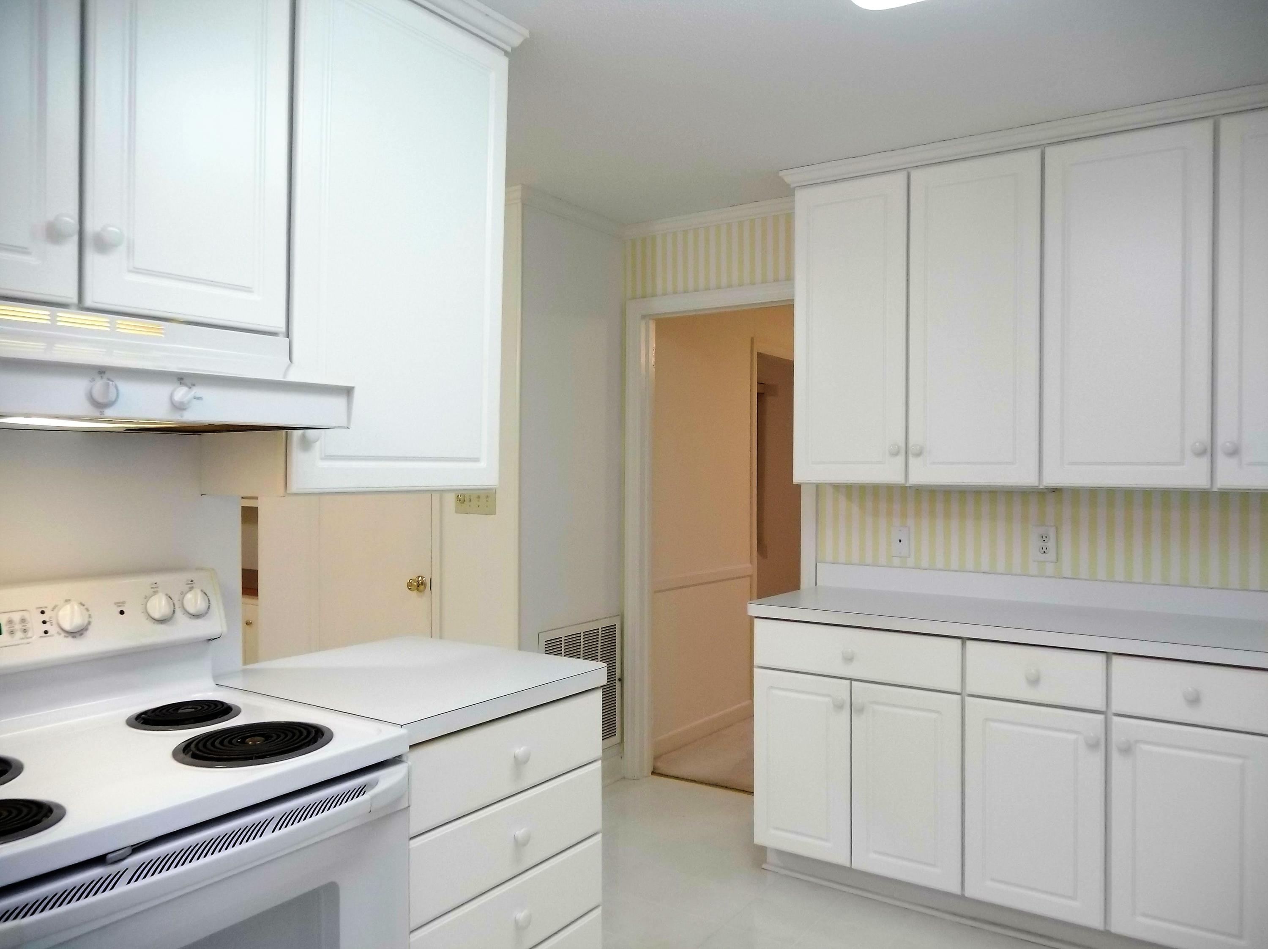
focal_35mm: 25
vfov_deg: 54.8
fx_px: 915
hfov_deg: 69.4
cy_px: 474
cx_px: 634
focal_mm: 4.5
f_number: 3.5
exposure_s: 1/30
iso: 400
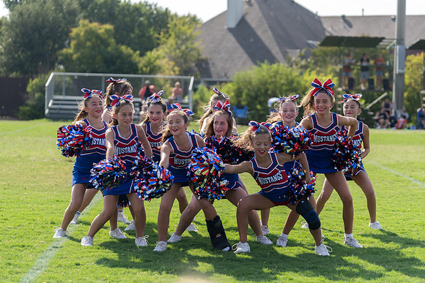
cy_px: 142
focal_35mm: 109
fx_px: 1287
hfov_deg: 18.8
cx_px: 212
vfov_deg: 12.6
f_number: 3.5
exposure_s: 1/1000
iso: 100
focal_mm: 109
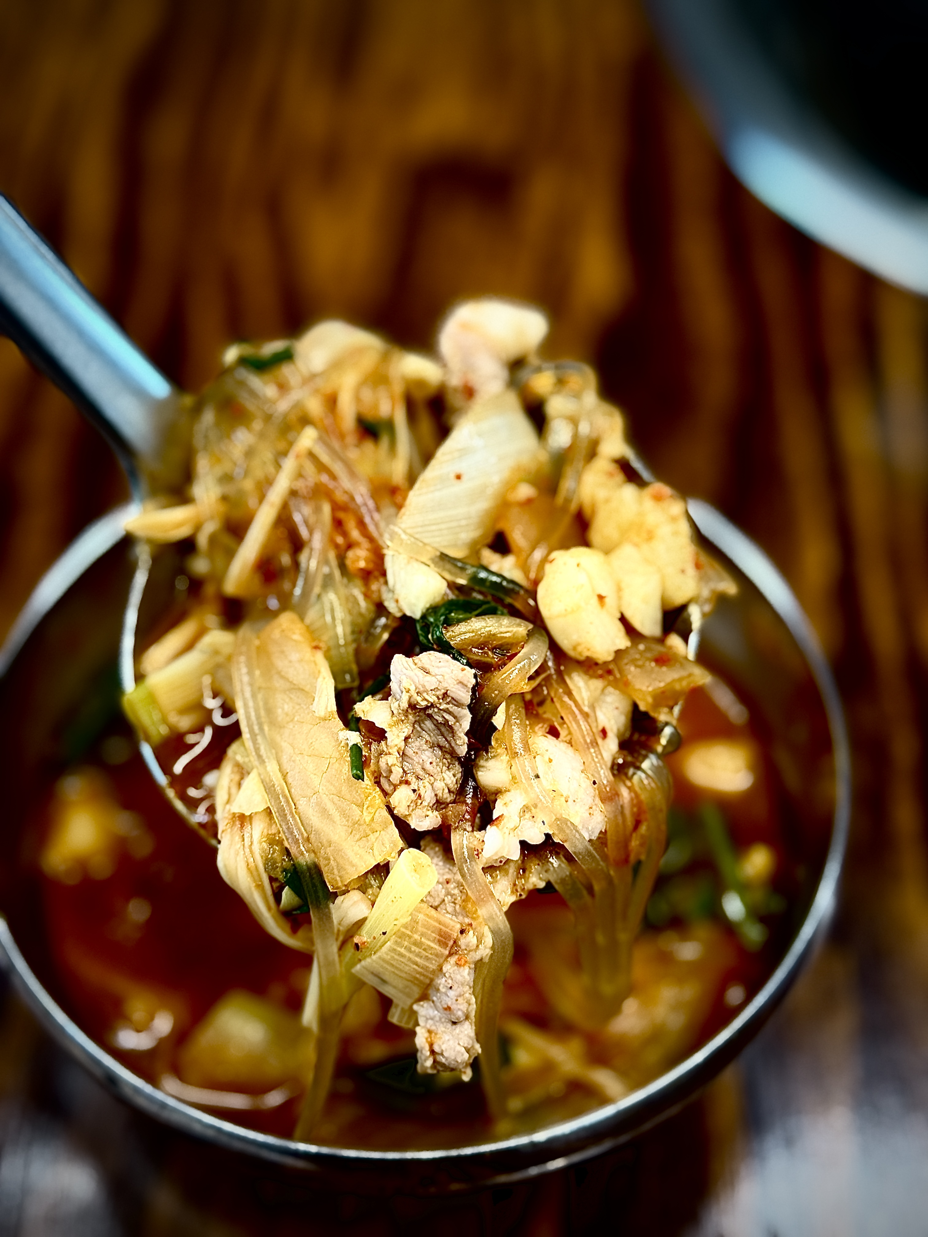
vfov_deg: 39.7
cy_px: 618
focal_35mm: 48
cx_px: 464
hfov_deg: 30.3
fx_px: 1716
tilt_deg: -49.7
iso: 125
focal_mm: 6.76
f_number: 1.78
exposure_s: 1/60
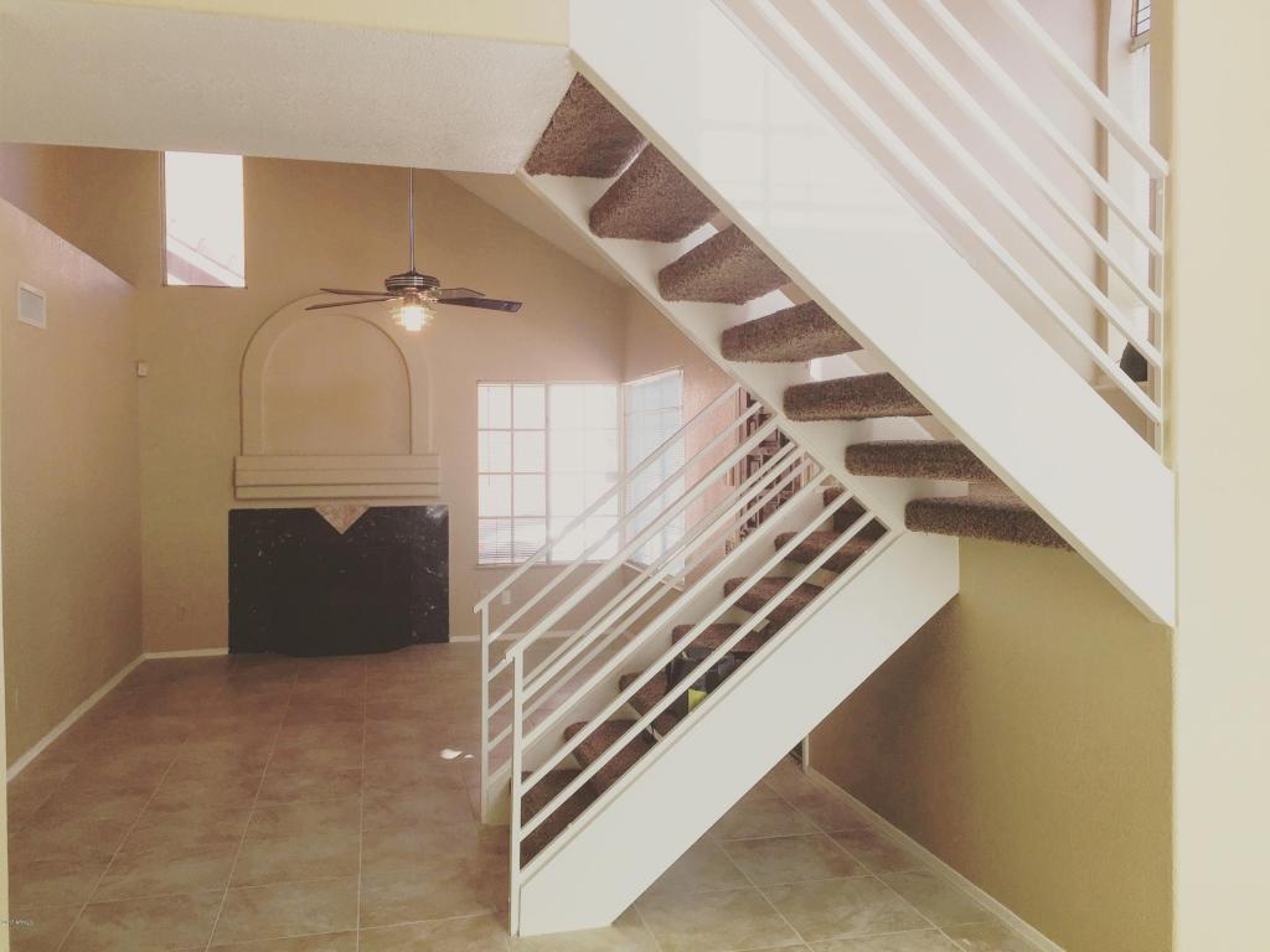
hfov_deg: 61.7
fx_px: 1064
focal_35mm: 29
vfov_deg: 48.2
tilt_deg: +0.3
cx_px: 635
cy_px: 476
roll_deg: -2.6
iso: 32
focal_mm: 4.15
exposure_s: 1/120
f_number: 2.2
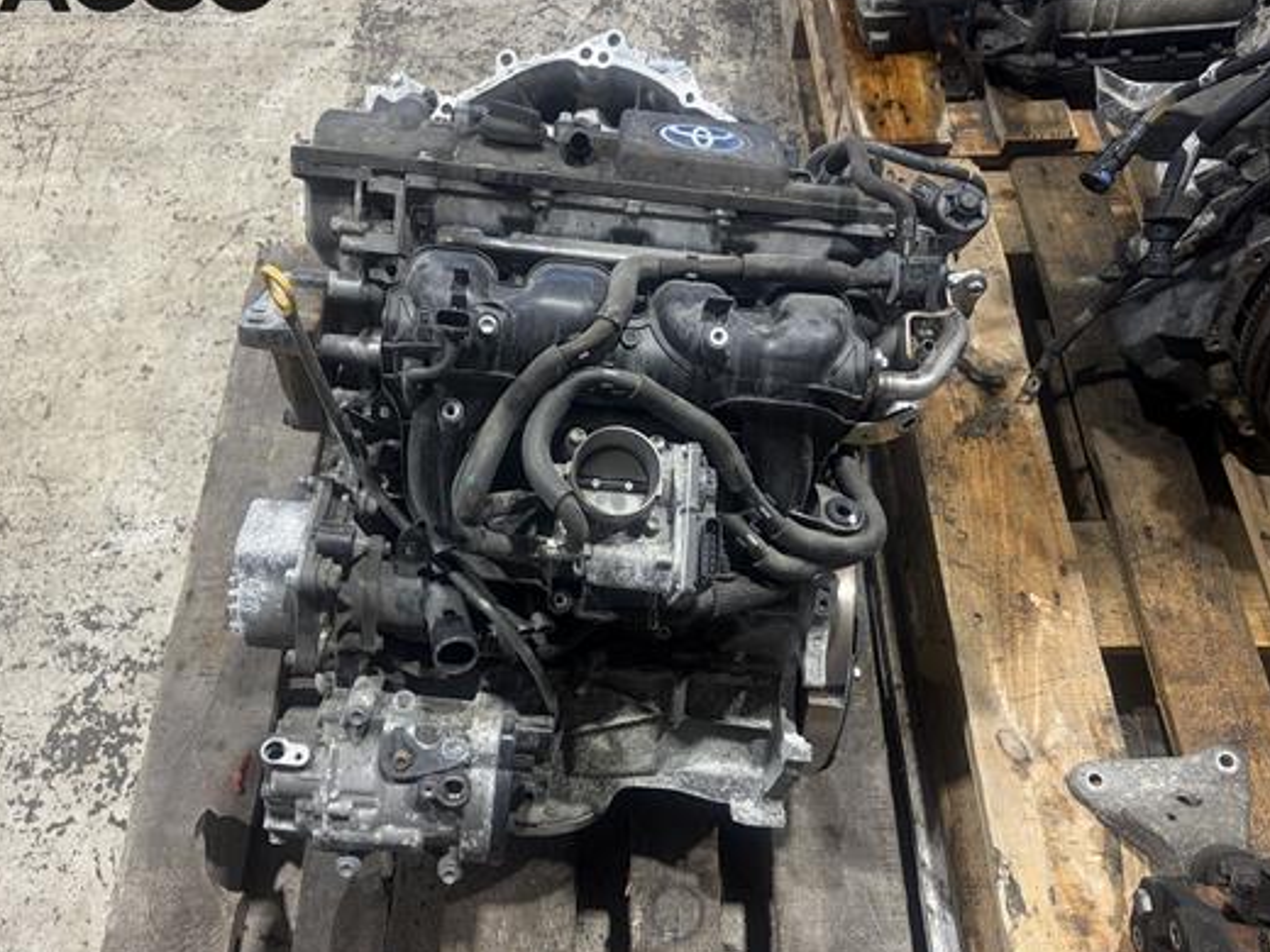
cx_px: 593
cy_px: 515
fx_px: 1174
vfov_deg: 44.1
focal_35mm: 32
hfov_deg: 56.8
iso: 80
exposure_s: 1/50
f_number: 1.6
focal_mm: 5.96
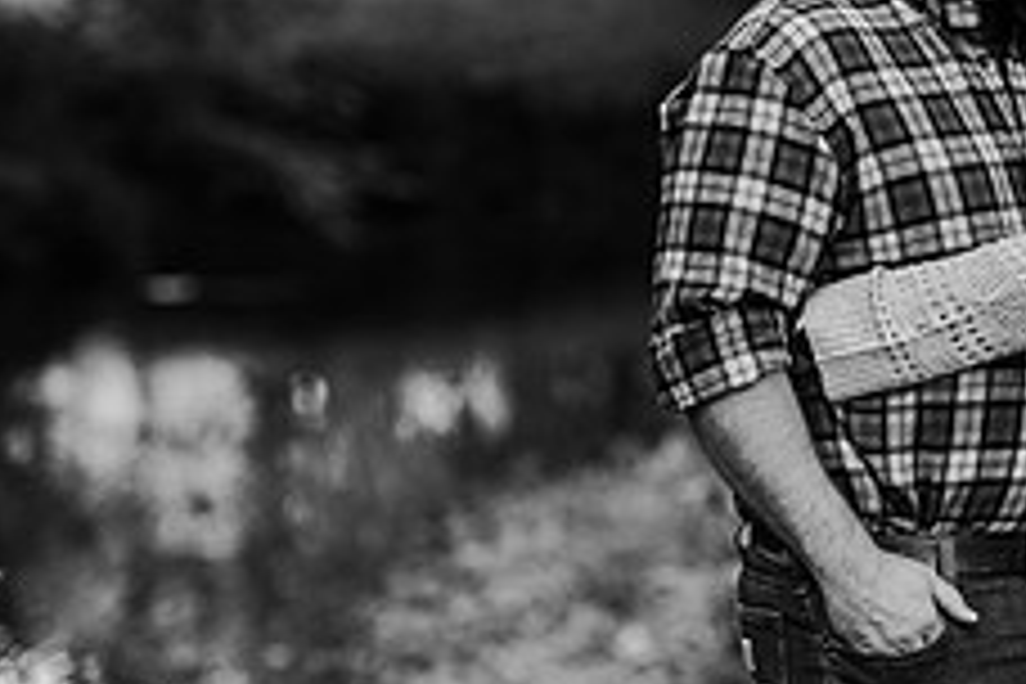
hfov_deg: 9.5
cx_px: 972
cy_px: 214
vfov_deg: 6.4
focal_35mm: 216
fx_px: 6156
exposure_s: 1/200
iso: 125
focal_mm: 85
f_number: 2.2
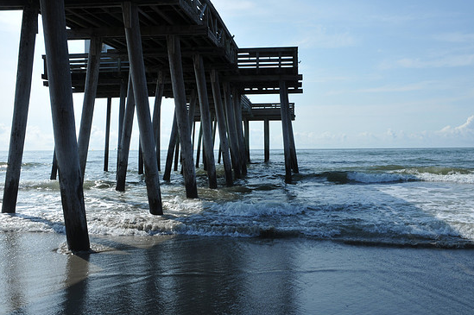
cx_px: 233
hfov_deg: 50.7
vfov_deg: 35.0
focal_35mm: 38
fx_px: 500
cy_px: 158
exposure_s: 1/160
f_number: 13
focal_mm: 24
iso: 200
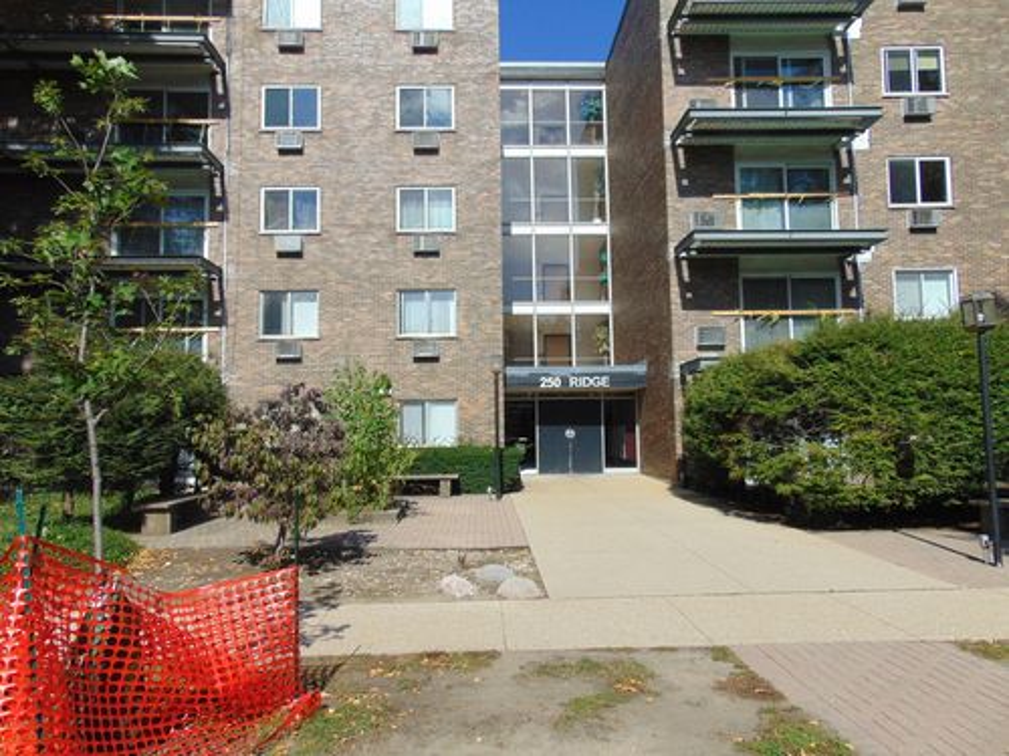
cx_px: 504
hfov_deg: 69.4
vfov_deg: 54.9
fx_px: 729
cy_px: 378
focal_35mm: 25
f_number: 7.7
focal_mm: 4.5
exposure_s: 1/320
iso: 80
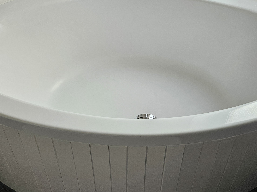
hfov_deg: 44.7
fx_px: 312
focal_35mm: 42
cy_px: 54
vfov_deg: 33.8
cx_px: 148
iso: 80
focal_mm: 5.4
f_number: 1.8
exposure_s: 1/100
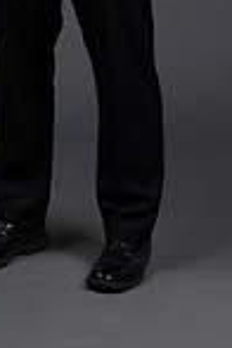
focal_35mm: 245
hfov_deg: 5.6
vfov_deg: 8.2
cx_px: 59
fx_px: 2368
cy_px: -159
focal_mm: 80
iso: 160
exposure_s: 1/250
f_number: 5.6
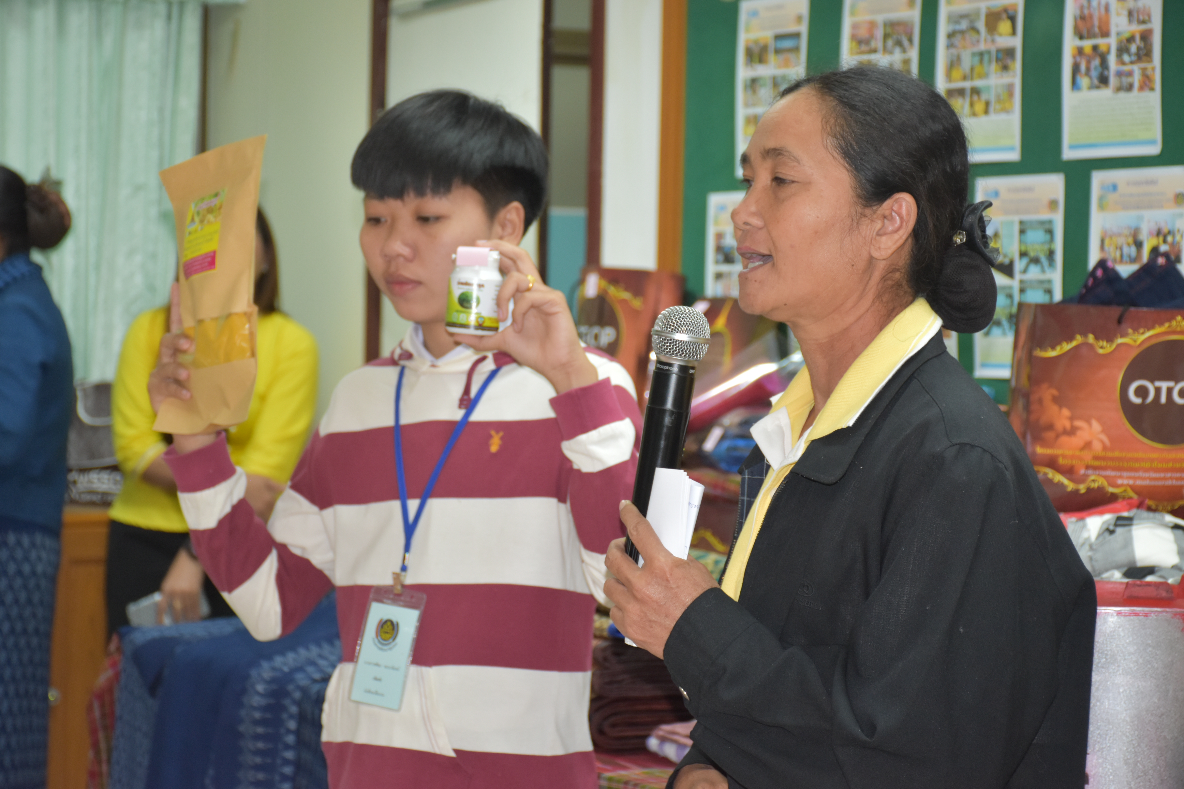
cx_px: 592
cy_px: 394
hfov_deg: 21.9
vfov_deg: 14.7
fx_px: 3058
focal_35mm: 93
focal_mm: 62
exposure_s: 1/60
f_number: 5
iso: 900
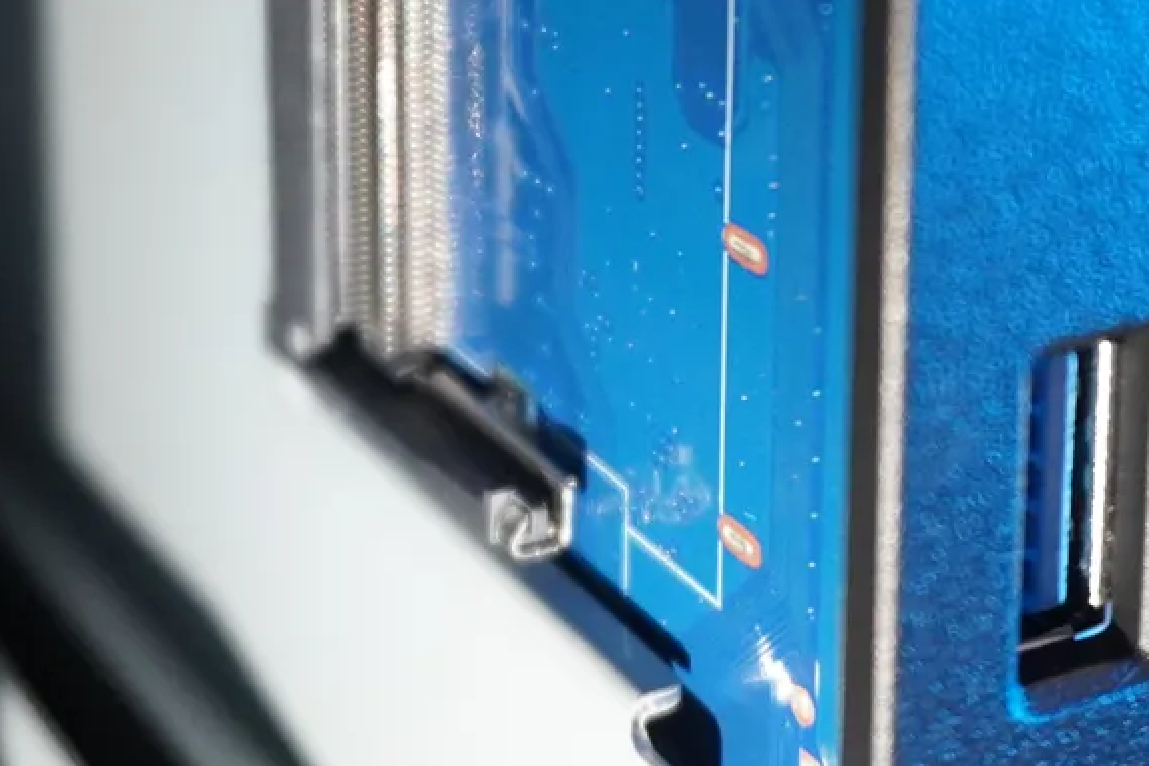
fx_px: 3254
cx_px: 432
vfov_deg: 12.9
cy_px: -241
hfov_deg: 20.0
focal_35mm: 102
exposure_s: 1/160
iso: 2500
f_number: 4.5
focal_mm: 24
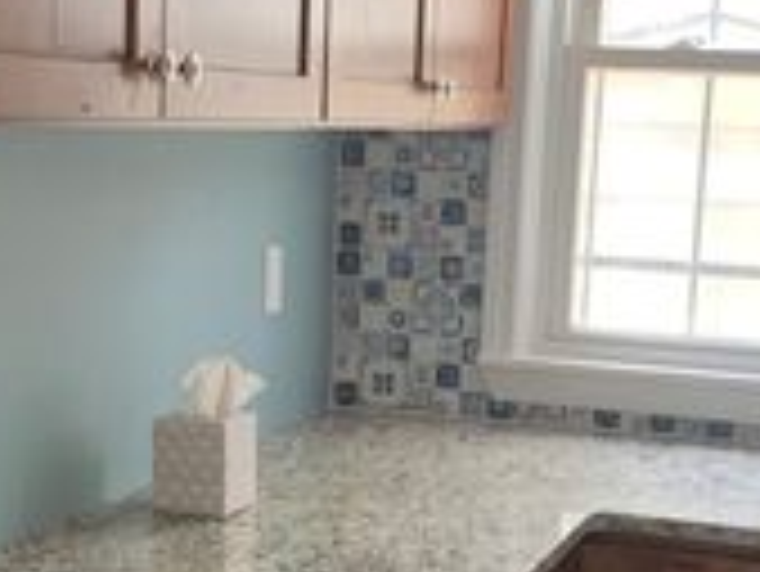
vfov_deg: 19.0
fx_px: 1692
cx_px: 414
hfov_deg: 25.3
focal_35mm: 77
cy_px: 421
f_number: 1.8
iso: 100
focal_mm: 4.25
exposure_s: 1/67
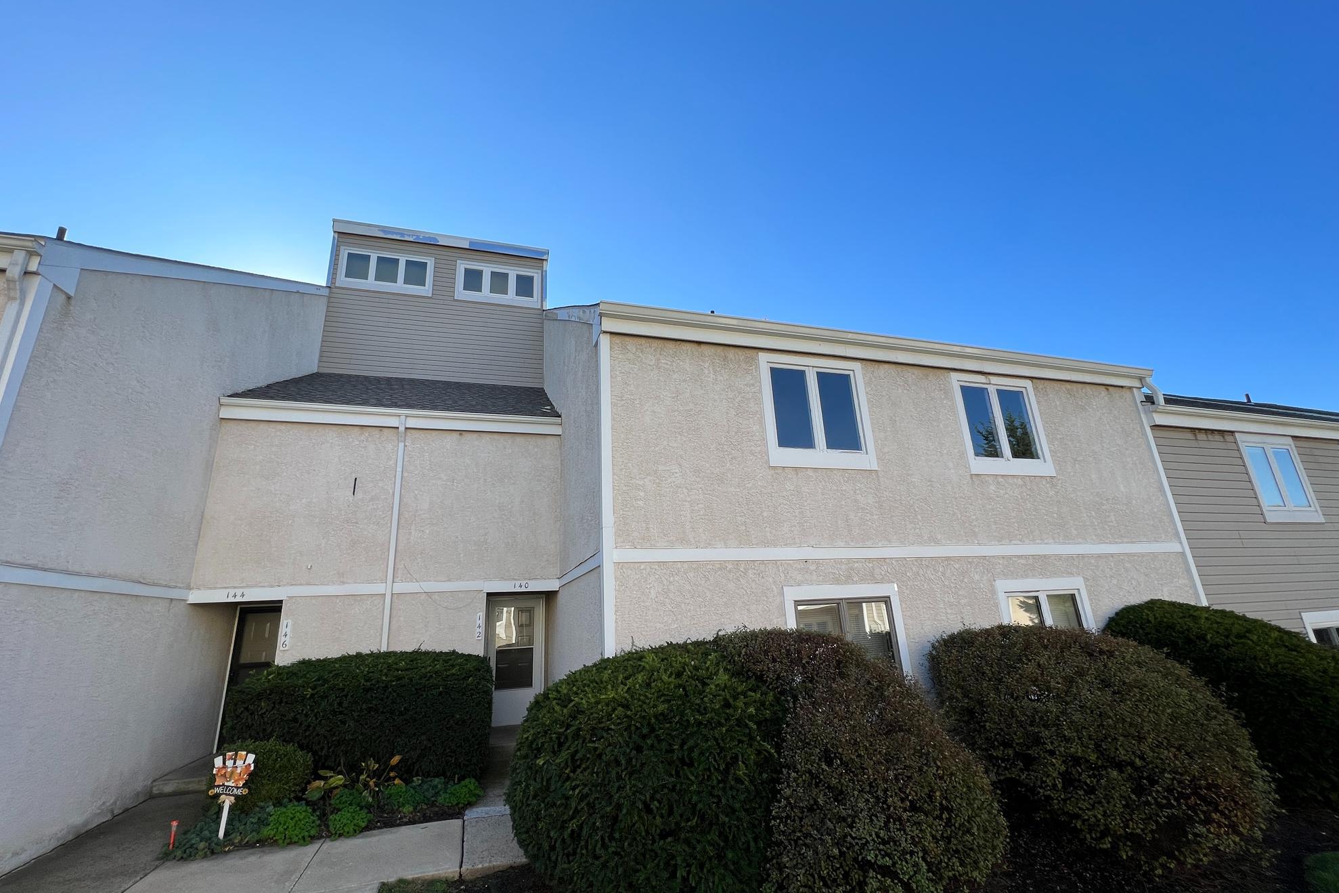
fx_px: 521
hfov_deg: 104.2
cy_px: 449
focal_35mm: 14
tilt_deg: +19.2
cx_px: 661
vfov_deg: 81.2
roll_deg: +3.6
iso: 32
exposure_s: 1/911
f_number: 1.8
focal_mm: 1.57
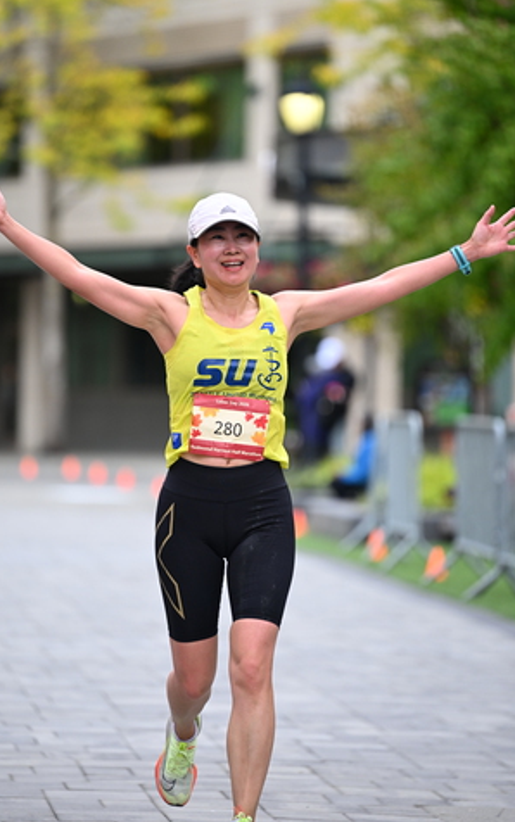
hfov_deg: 6.2
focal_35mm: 212
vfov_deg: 9.9
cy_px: 395
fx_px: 4755
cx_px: 238
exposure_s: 1/1600
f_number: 2.8
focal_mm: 180
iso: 640
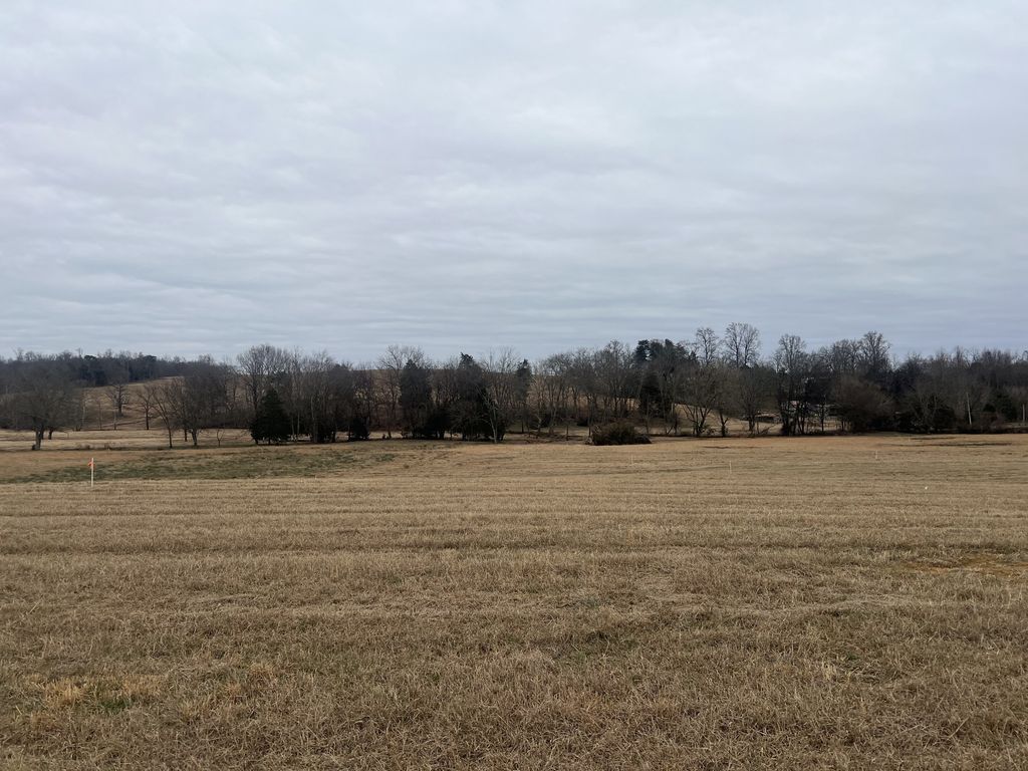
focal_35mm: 26
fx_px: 772
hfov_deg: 67.3
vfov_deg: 53.1
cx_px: 514
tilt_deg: +0.6
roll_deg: +1.5
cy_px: 386
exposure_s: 1/1645
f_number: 1.5
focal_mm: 5.7
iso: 50
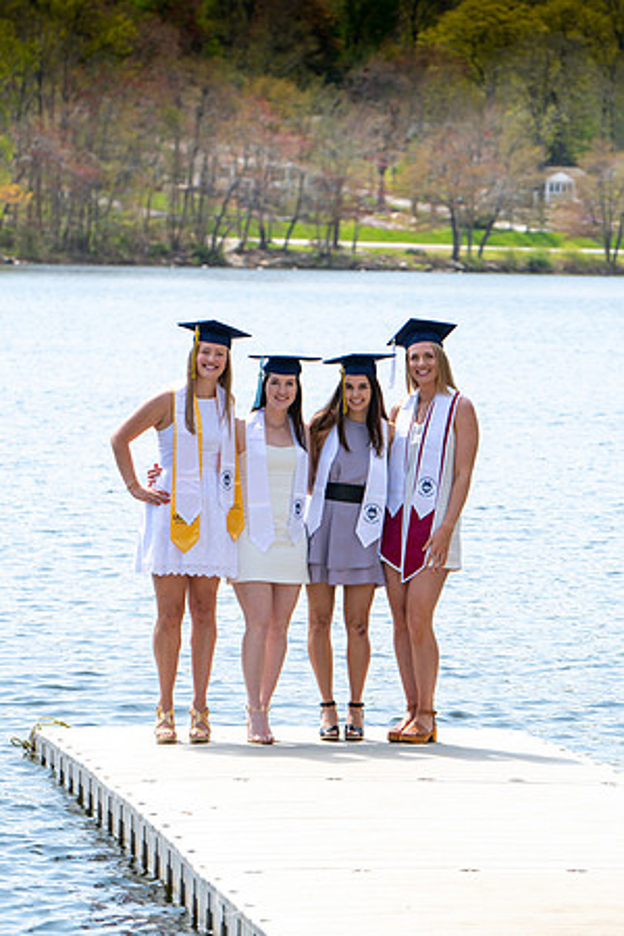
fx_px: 4875
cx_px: 312
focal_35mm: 188
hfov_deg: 7.3
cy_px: 468
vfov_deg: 11.0
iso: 100
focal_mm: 125
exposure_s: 1/250
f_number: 5
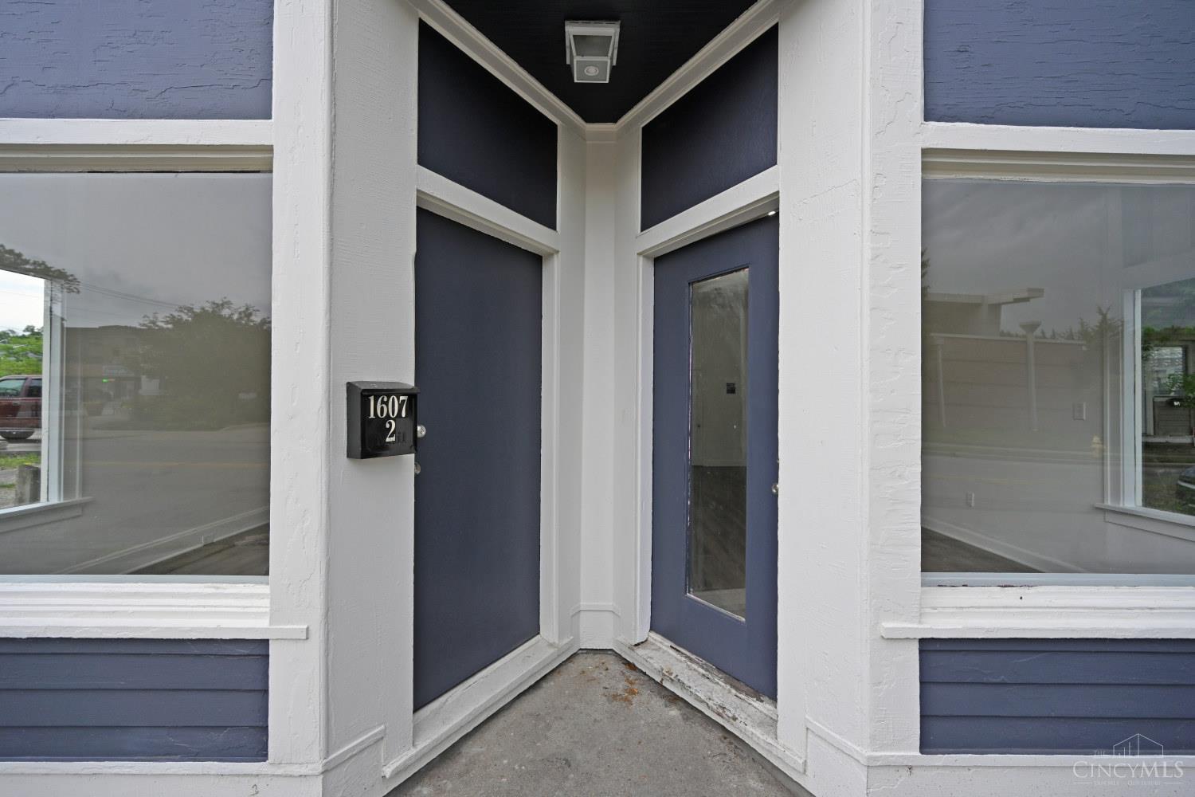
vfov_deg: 81.2
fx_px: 465
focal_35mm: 14
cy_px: 398
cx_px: 598
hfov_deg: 104.3
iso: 200
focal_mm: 14
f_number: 4
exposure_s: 1/250
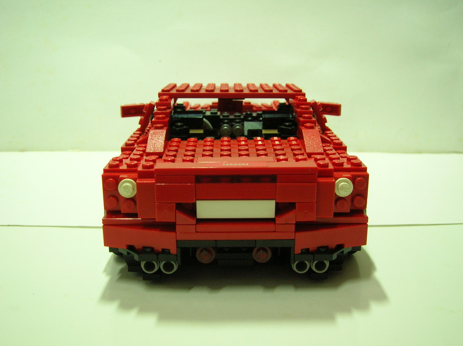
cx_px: 232
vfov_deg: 37.7
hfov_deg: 49.0
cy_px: 173
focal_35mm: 38
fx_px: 508
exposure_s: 1/3.9
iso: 118
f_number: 3
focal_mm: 6.4
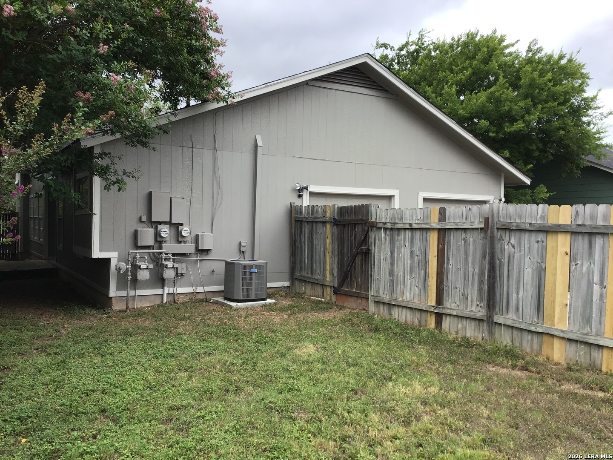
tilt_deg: +1.3
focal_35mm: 31
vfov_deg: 45.4
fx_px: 549
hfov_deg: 58.4
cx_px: 306
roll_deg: -1.3
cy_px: 230
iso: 25
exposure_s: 1/418
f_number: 2.4
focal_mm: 3.3
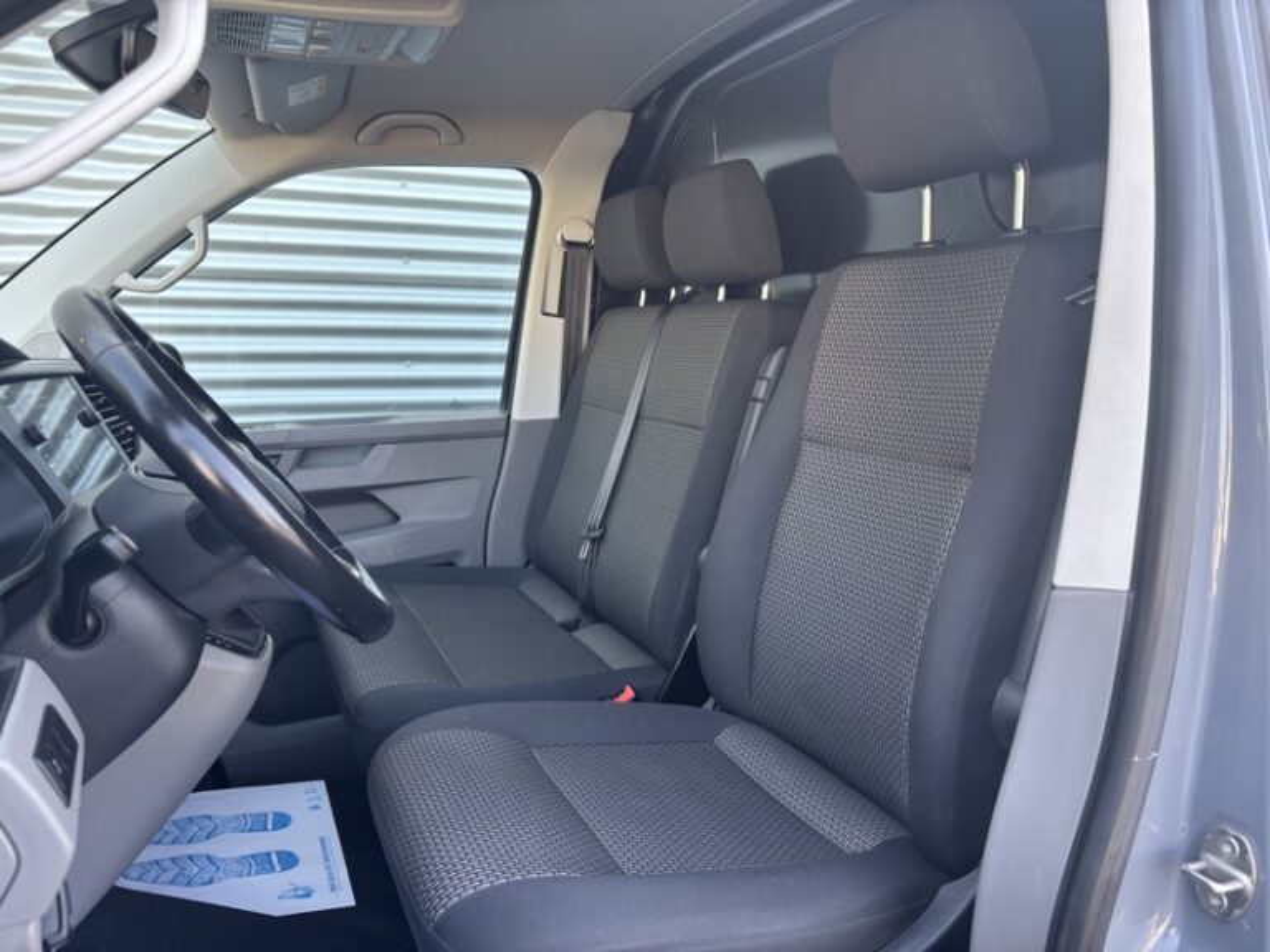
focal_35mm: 26
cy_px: 476
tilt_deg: -8.4
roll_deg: +0.4
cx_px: 635
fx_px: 954
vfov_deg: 53.1
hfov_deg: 67.3
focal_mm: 5.96
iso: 64
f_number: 1.6
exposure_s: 1/121
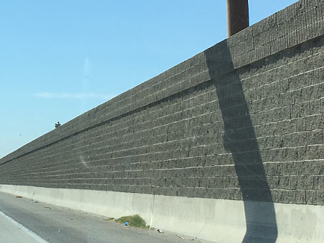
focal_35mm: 107
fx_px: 1001
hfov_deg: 17.8
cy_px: 69
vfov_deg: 13.8
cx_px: -19
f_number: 2.2
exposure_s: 1/1876
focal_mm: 4.15
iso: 25
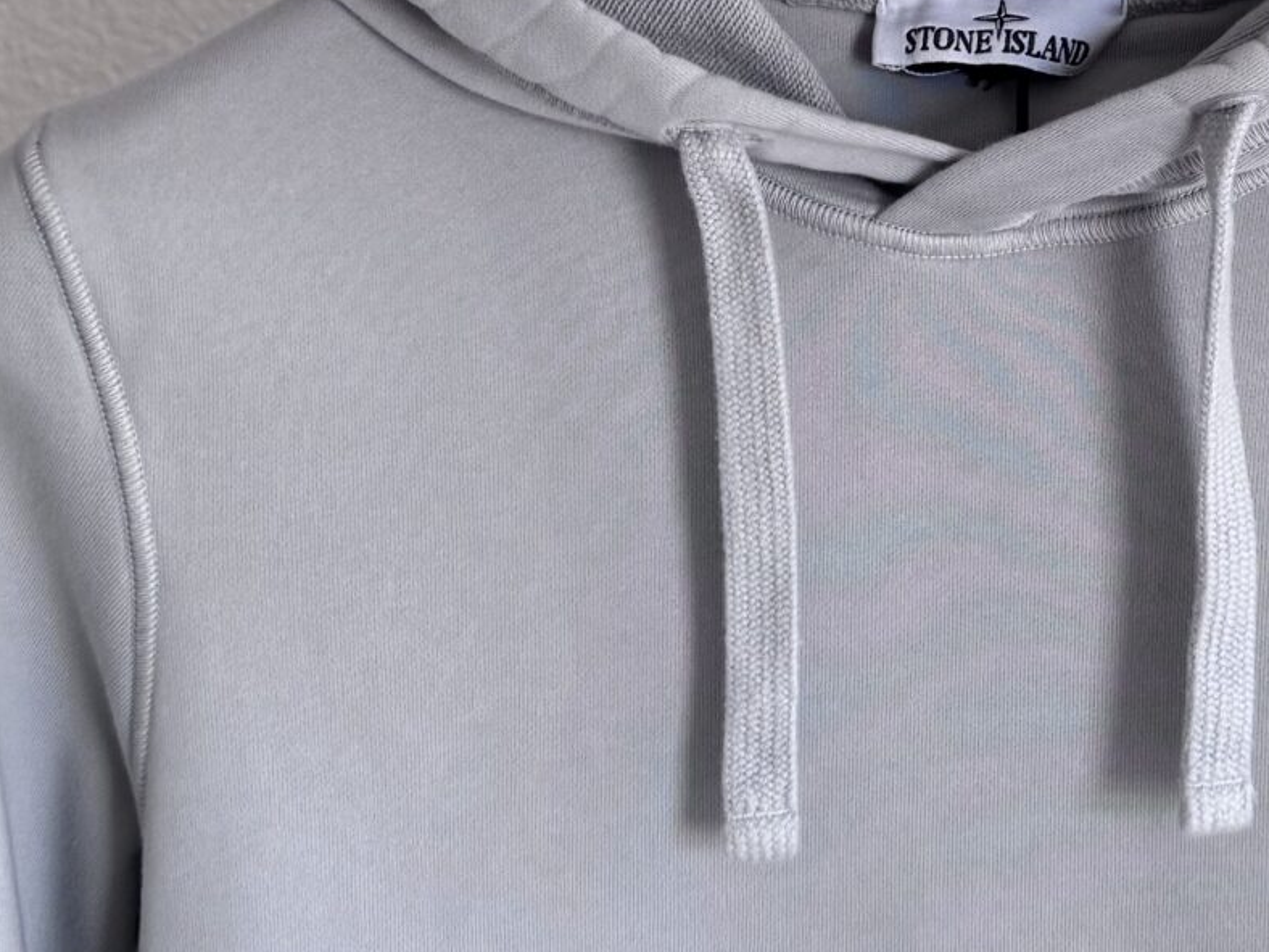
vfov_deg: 17.7
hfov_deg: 24.5
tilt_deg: -2.1
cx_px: 1050
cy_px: -272
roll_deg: +0.5
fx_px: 2859
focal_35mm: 78
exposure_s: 1/121
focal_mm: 6.76
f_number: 1.78
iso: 160
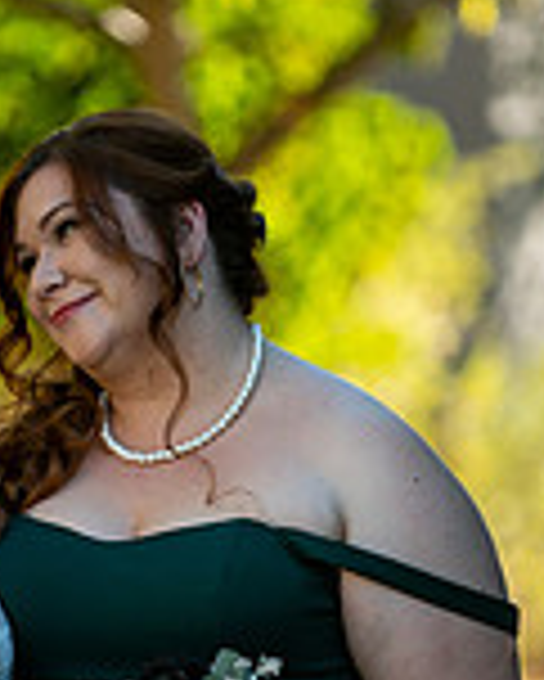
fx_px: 9851
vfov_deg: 3.9
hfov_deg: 3.2
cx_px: 63
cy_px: 590
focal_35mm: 490
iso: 400
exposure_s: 1/1250
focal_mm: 175
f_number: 2.8
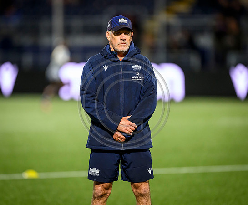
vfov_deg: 3.4
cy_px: 102
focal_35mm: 459
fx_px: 3412
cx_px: 112
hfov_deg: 4.2
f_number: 2.8
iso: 5000
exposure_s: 1/640
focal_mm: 400
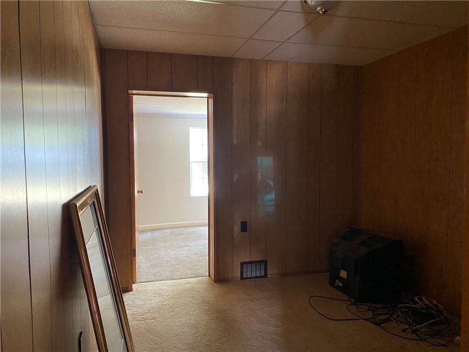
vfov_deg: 53.1
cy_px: 176
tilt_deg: -3.8
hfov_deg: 67.3
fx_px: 352
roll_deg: +0.0
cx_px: 234
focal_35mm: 26
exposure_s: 1/40
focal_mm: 4.25
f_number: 1.8
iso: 500
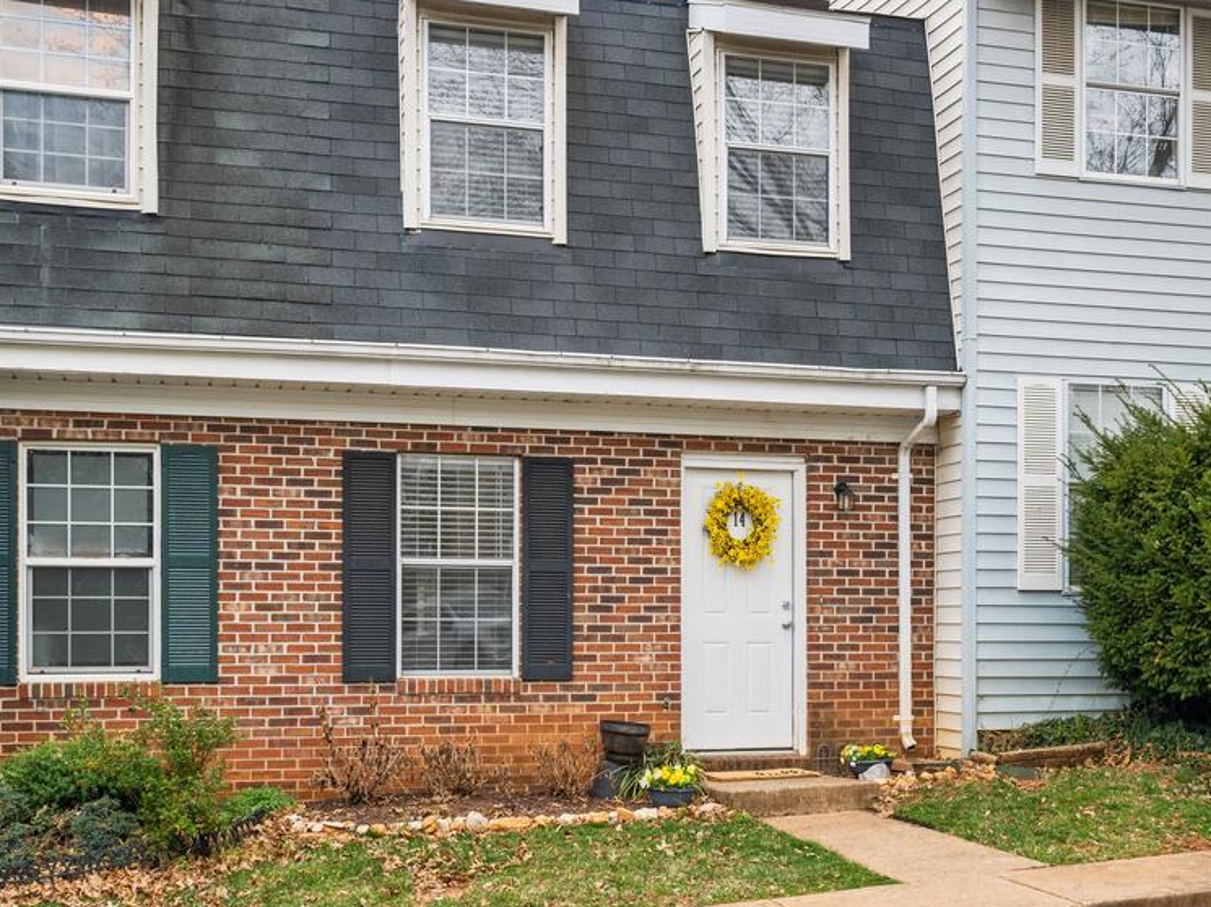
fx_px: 1434
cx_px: 634
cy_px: 412
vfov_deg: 35.1
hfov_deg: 45.8
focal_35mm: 41
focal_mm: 31
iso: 250
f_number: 10
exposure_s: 1/50
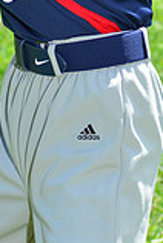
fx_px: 3097
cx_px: -28
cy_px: -125
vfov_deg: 4.5
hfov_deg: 3.0
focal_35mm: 458
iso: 200
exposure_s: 1/200
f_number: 8
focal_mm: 125
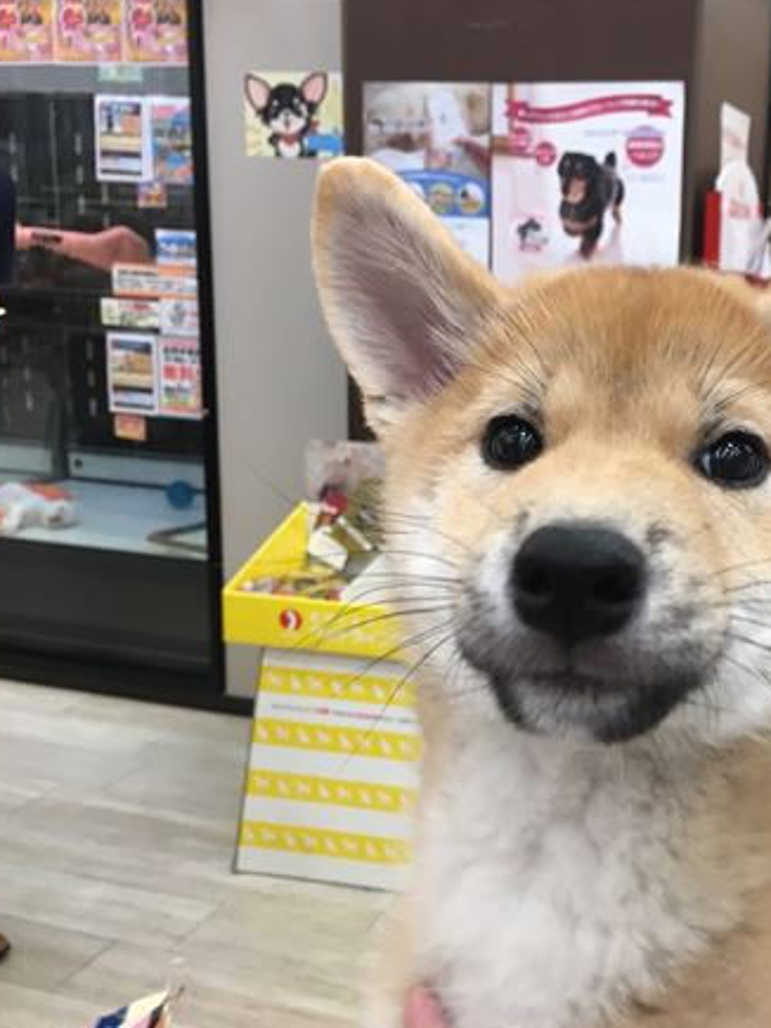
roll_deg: -2.4
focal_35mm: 40
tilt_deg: -13.6
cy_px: 518
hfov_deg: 34.6
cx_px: 641
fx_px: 1188
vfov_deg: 46.8
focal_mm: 4.15
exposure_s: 1/30
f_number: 2.2
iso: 32
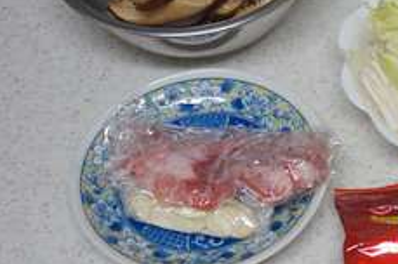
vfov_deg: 12.8
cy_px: 116
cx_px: 431
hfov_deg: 18.4
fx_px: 1181
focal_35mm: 107
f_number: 3.2
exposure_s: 1/50
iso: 250
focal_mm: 18.02
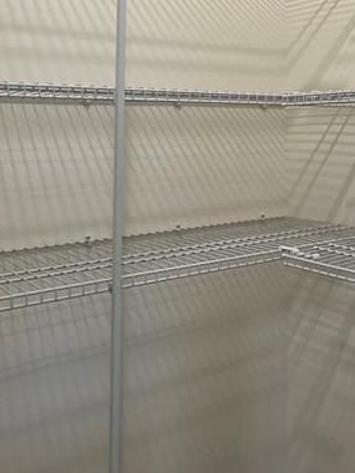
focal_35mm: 41
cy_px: 177
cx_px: 250
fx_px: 561
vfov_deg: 45.4
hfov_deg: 34.6
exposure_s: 1/120
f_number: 1.9
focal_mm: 2.2
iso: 125
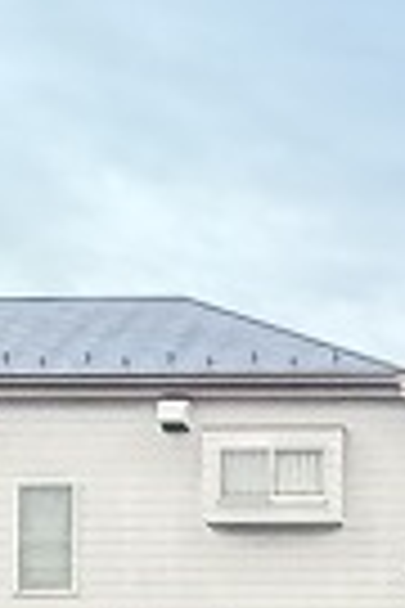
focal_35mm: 97
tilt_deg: +4.9
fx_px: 1637
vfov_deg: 19.4
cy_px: 790
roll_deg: -1.8
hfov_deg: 13.4
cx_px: 572
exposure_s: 1/60
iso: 640
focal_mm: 2.22
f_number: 2.2
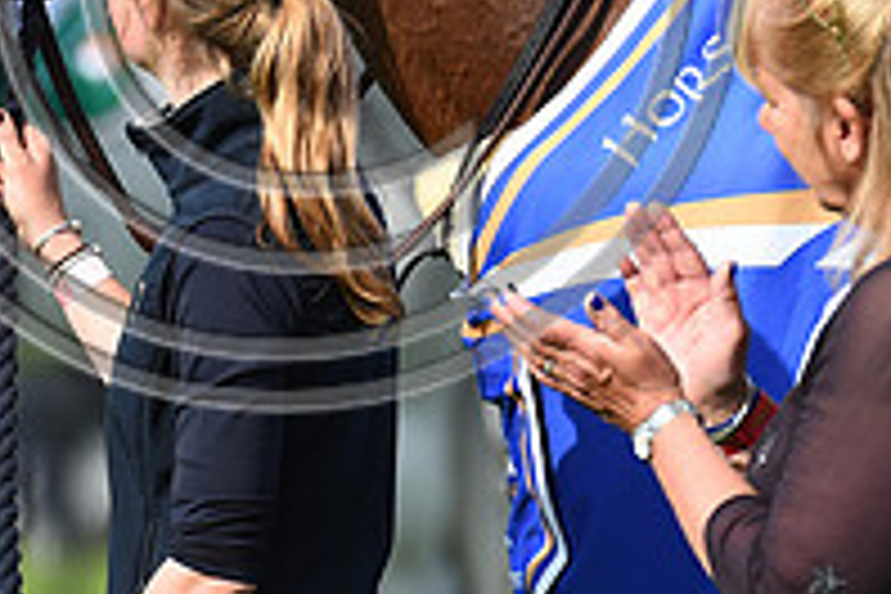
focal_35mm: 1169
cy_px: -112
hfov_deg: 1.8
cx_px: 230
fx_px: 28930
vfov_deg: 1.2
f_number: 5.6
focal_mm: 400
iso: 360
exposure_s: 1/1250
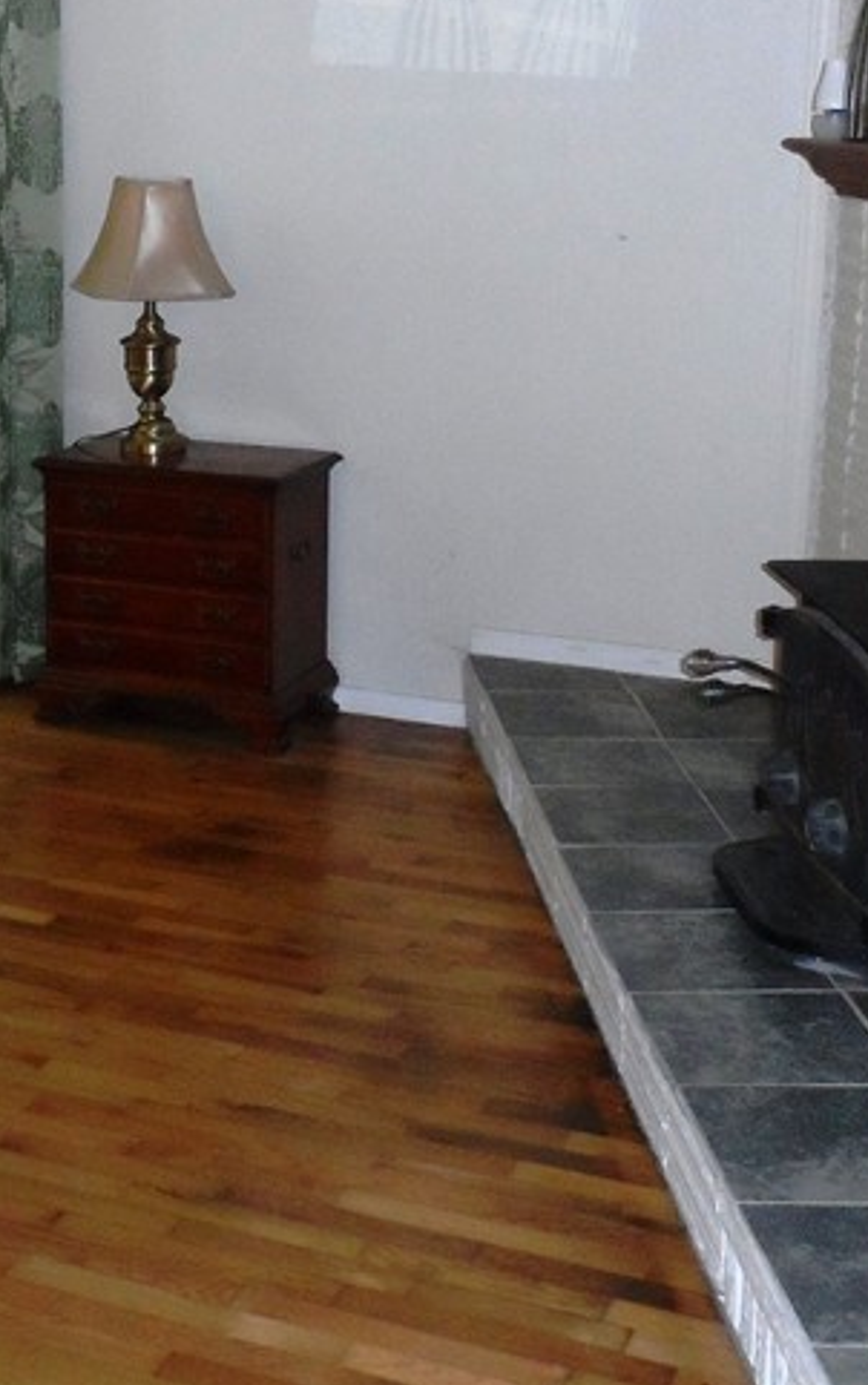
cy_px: 440
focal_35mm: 54
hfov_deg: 23.4
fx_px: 2040
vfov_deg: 37.0
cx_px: 80
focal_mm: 4
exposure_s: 1/30
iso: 480
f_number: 3.2
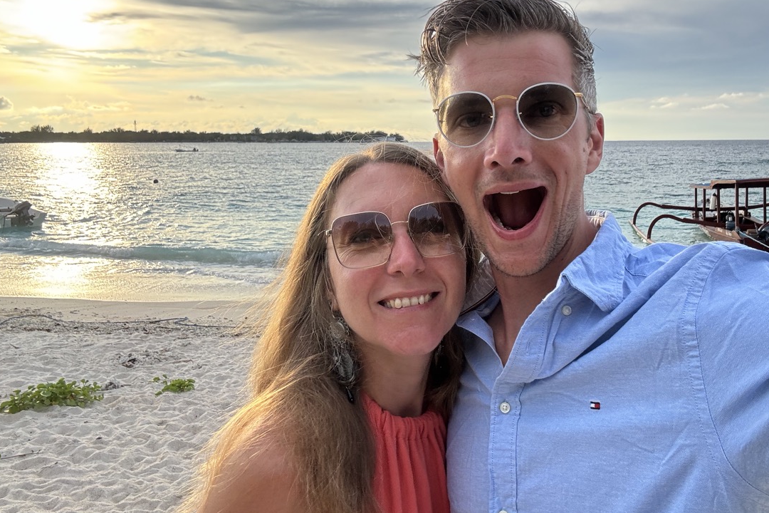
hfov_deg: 60.1
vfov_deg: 42.2
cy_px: 218
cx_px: 433
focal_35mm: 31
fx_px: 662
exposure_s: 1/426
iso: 25
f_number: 1.9
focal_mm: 2.69
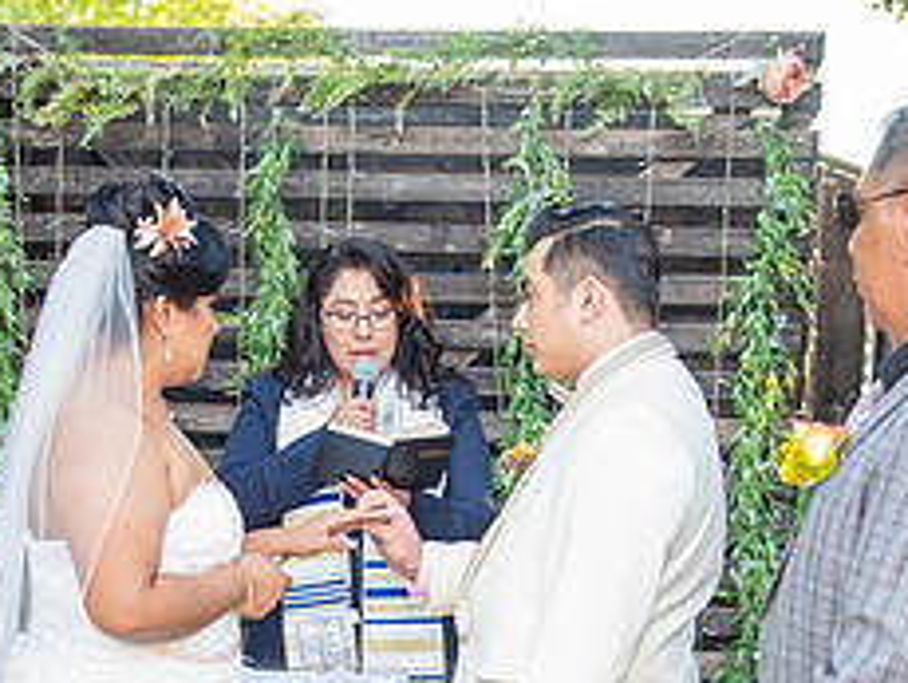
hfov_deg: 22.0
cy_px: 755
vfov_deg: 16.1
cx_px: 363
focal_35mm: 89
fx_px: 2337
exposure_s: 1/160
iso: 500
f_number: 3.2
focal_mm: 35
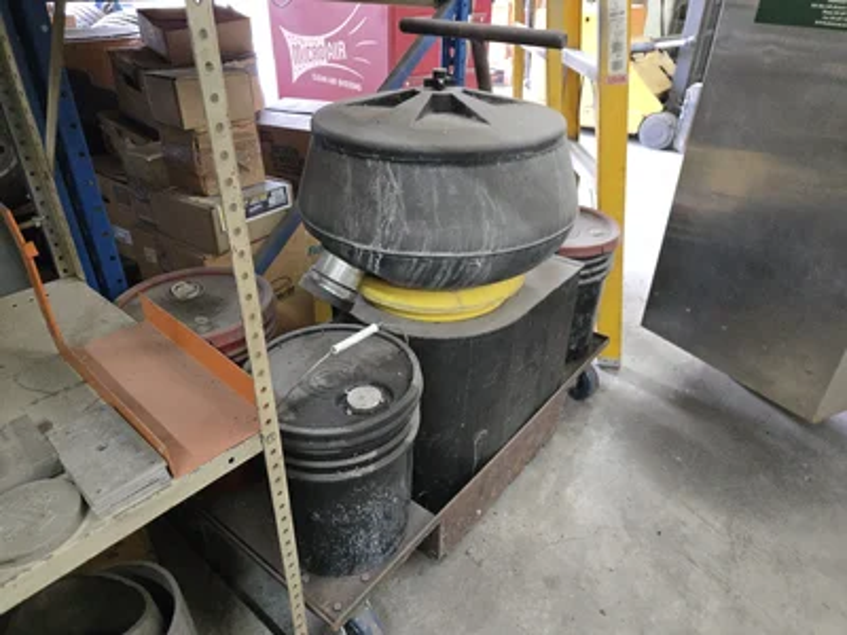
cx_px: 424
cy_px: 318
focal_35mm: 23
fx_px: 563
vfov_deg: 58.9
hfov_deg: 73.9
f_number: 1.8
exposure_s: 1/120
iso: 640
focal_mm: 5.4
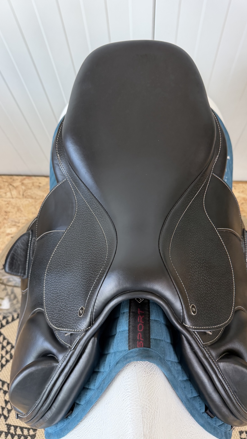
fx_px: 314
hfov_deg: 42.8
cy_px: 224
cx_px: 138
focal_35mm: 27
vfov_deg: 69.9
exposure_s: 1/100
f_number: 1.78
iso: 200
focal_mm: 6.76
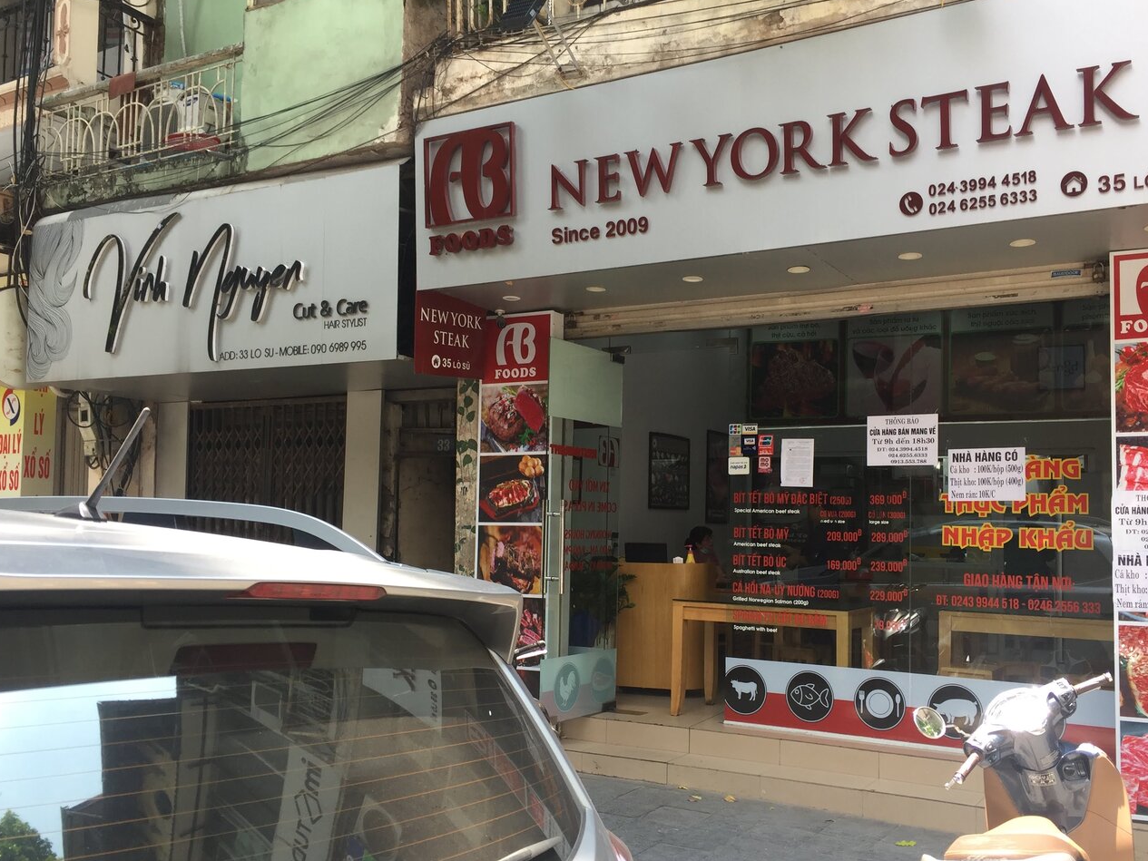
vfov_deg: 42.9
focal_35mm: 33
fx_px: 1095
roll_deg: -1.3
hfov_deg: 55.3
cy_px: 466
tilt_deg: +3.0
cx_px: 626
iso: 32
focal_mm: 4.15
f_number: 2.2
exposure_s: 1/158
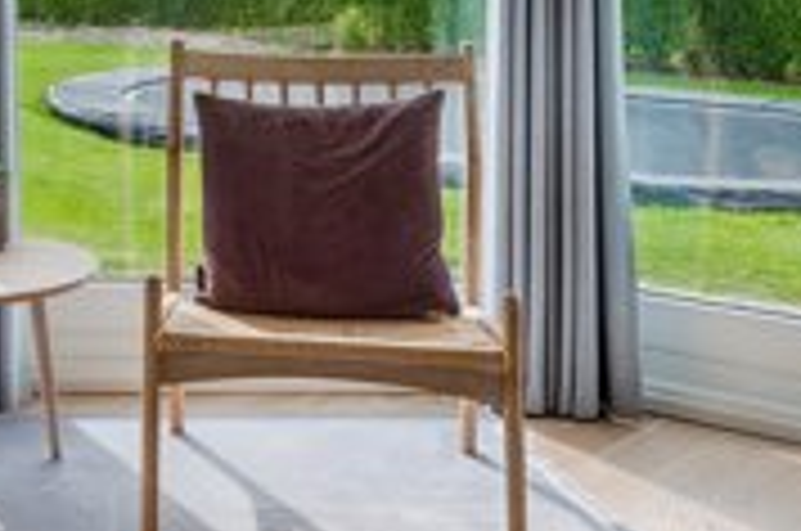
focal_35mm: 72
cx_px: -32
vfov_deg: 18.1
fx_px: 1599
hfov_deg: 26.4
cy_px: -70
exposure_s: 1/60
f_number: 10
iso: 250
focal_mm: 16
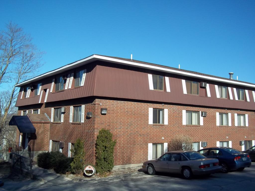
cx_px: 128
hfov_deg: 51.4
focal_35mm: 36
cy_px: 96
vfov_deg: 39.7
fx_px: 265
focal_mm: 6.5
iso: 80
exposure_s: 1/200
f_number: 8
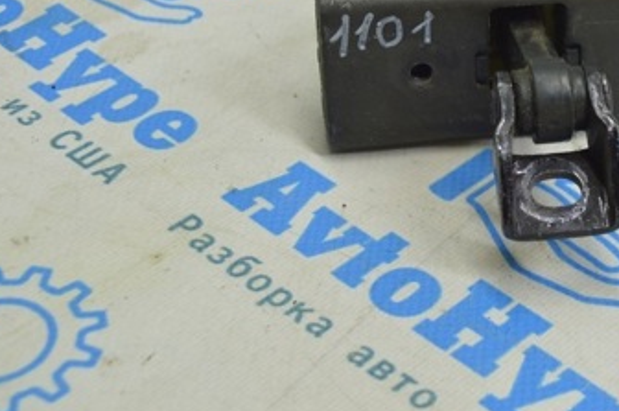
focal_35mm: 103
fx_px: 1768
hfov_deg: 19.6
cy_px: 76
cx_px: 532
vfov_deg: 13.2
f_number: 5.6
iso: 400
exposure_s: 1/25
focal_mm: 36
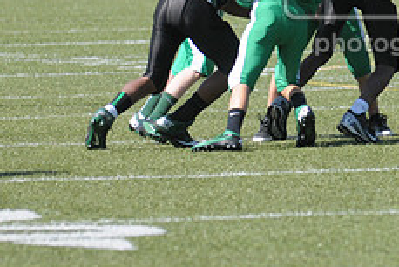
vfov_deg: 1.8
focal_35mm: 758
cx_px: 491
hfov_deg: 2.7
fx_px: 8406
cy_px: -20
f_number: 4
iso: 640
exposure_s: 1/3200
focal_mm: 200
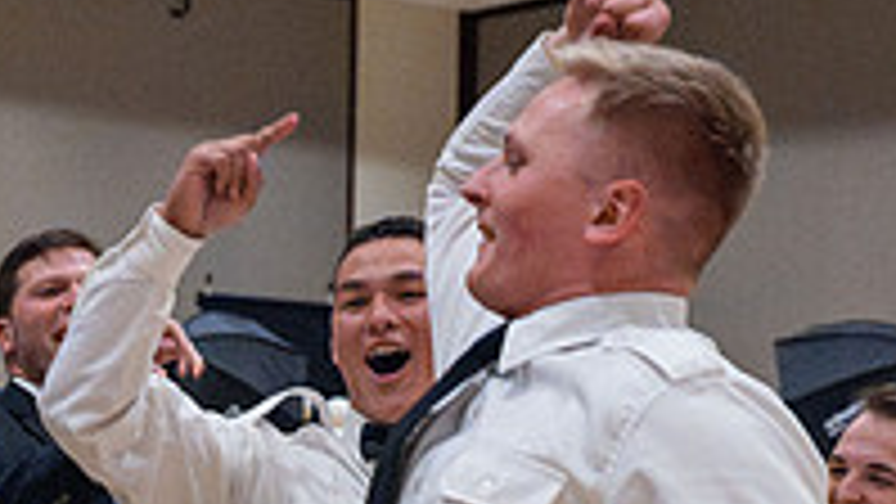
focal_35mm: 107
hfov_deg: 19.2
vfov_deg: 11.2
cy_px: 547
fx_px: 2542
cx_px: -95
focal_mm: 35
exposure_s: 1/400
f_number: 3.5
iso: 20000
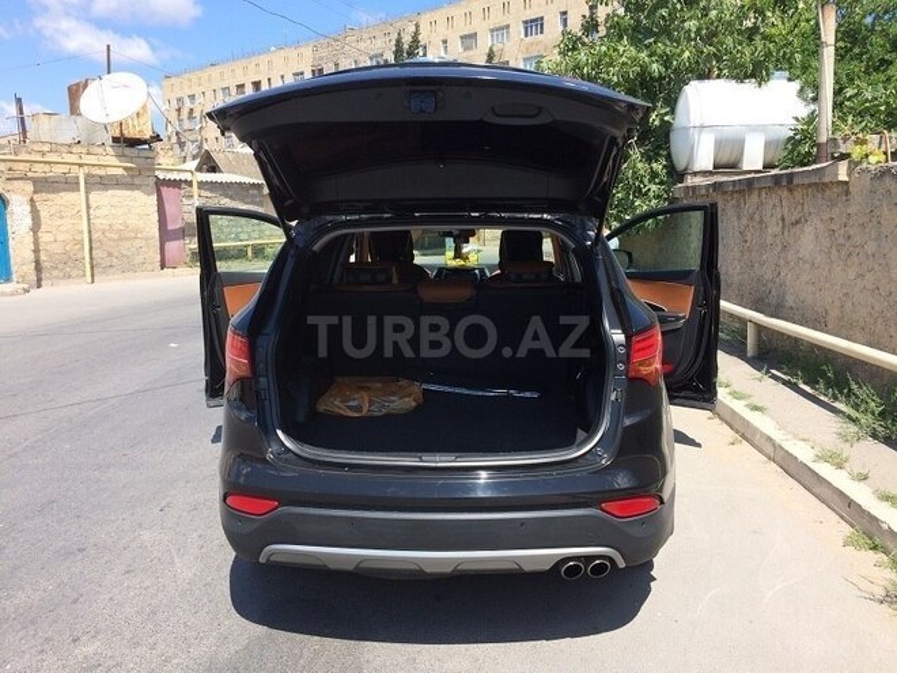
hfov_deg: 61.7
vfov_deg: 48.2
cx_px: 448
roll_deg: +0.1
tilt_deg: -9.9
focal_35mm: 29
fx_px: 751
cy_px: 336
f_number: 2.2
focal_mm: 4.15
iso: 32
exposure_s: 1/1208
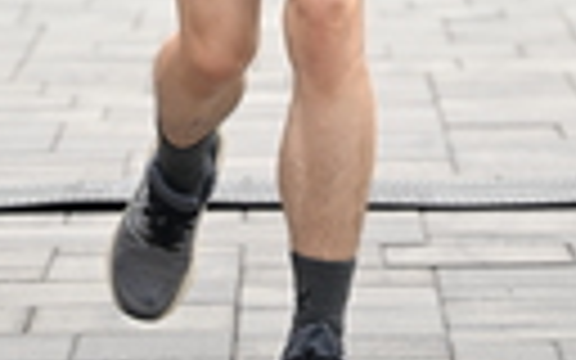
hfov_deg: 6.1
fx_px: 5431
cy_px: -621
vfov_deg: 3.7
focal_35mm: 346
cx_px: 331
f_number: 2.8
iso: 640
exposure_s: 1/2000
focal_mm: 79
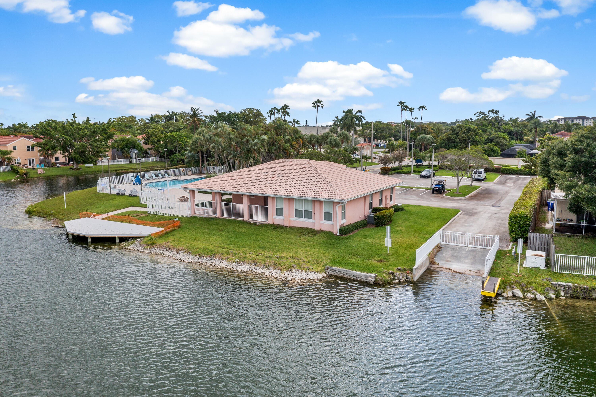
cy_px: 198
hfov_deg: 65.5
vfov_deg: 46.4
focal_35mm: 28
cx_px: 298
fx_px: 463
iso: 100
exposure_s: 1/200
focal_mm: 10.26
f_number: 5
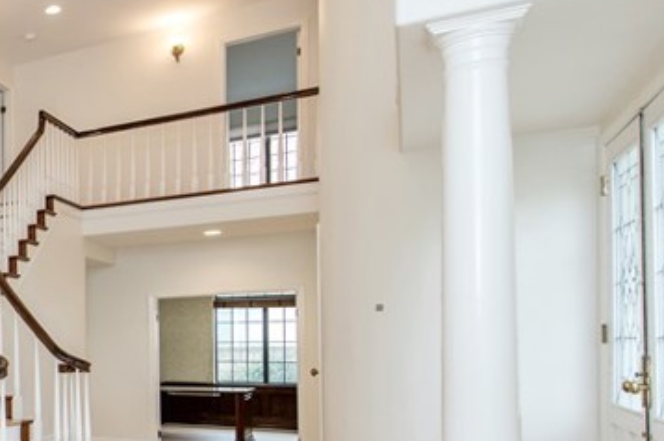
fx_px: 737
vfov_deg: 32.6
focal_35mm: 40
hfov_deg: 33.8
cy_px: 338
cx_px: -213
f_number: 4
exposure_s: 1/60
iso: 250
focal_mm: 14
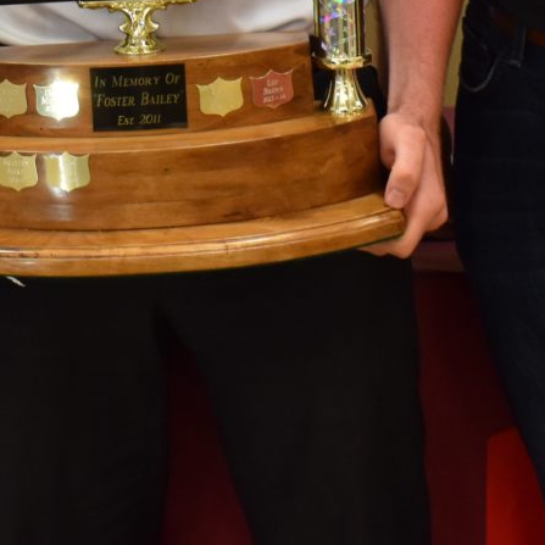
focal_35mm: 152
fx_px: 2707
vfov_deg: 11.1
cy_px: -274
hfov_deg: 11.5
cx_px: 157
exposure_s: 1/60
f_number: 4
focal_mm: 26
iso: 500
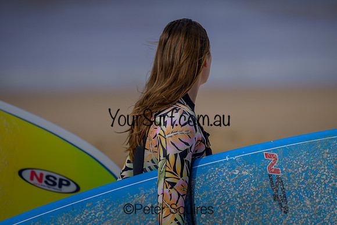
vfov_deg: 1.4
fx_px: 9250
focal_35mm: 988
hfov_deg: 2.1
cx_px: 162
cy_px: 114
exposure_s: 1/2000
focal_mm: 800
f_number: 6.3
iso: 360
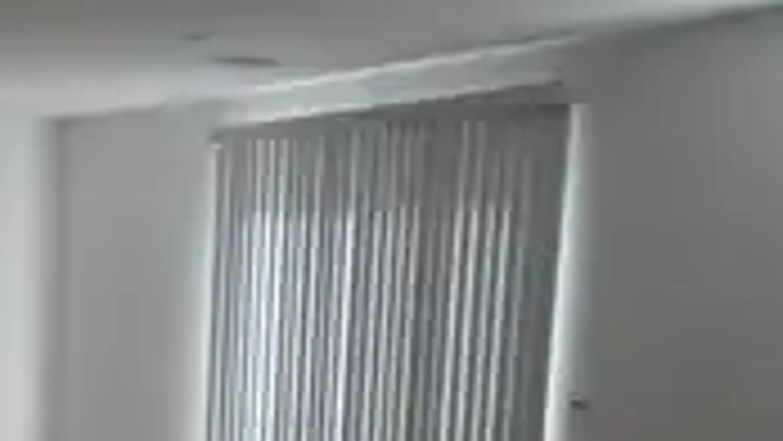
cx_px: -86
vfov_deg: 17.7
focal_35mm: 65
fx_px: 1350
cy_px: 526
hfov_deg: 29.1
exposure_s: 1/125
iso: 500
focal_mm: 4.6
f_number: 3.5
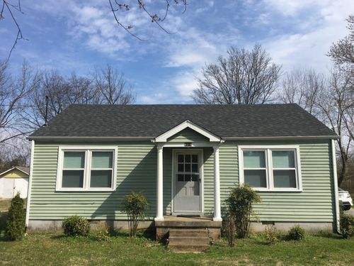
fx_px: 297
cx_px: 177
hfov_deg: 61.7
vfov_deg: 48.2
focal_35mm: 29
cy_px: 133
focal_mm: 4.15
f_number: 2.2
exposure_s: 1/1832
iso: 25
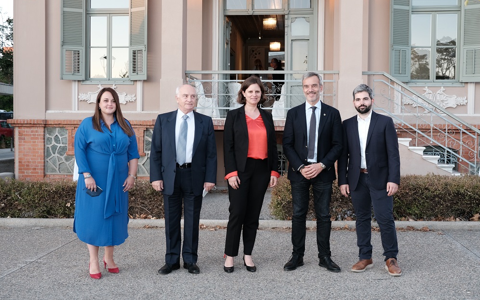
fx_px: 510
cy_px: 142
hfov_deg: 50.4
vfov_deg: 32.7
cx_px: 241
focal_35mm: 39
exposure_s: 1/125
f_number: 3.2
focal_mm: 25.4
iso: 500
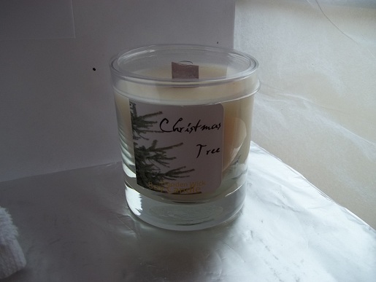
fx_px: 348
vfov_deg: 44.2
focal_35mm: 32
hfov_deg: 56.8
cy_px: 141
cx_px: 188
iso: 64
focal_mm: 5.7
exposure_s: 1/60
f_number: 2.9
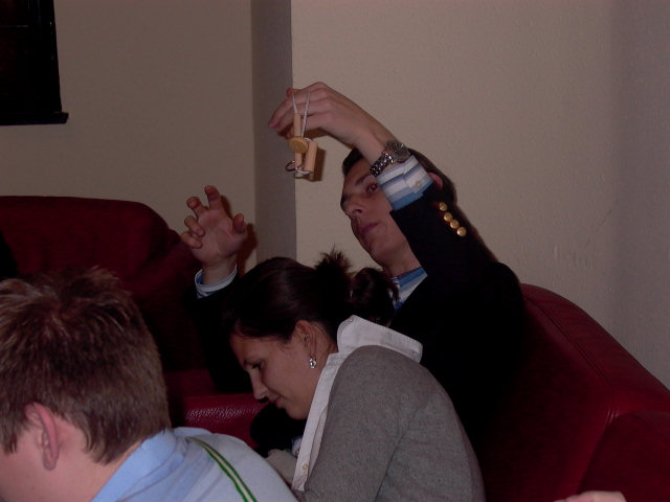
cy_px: 251
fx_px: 1568
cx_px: 335
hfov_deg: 24.1
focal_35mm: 81
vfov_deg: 18.2
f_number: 2.39
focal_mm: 17.36
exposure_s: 1/64.2
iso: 100
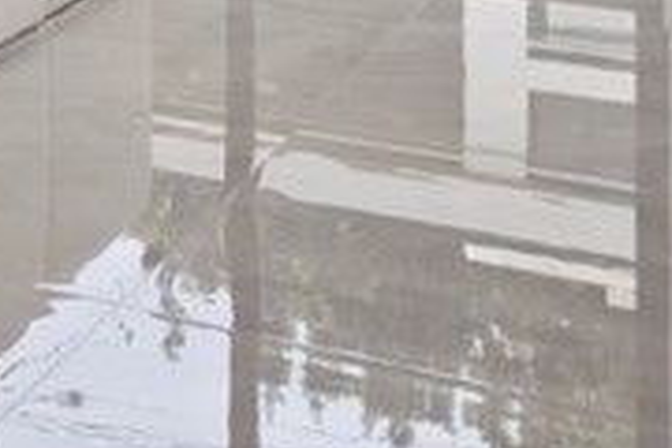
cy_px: -528
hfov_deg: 13.7
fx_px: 2128
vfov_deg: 10.7
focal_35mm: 114
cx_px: -862
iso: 100
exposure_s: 1/20
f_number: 8
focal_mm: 20
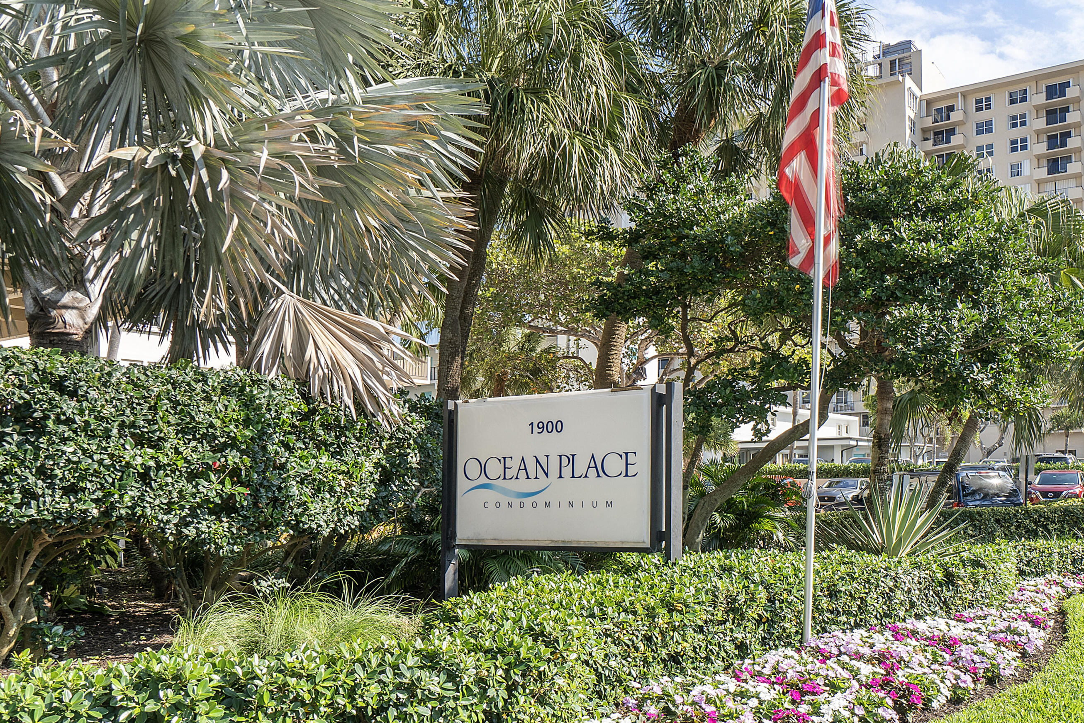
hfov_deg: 60.1
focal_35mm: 31
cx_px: 602
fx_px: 934
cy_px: 329
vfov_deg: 42.3
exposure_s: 1/250
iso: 200
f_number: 9
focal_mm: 18
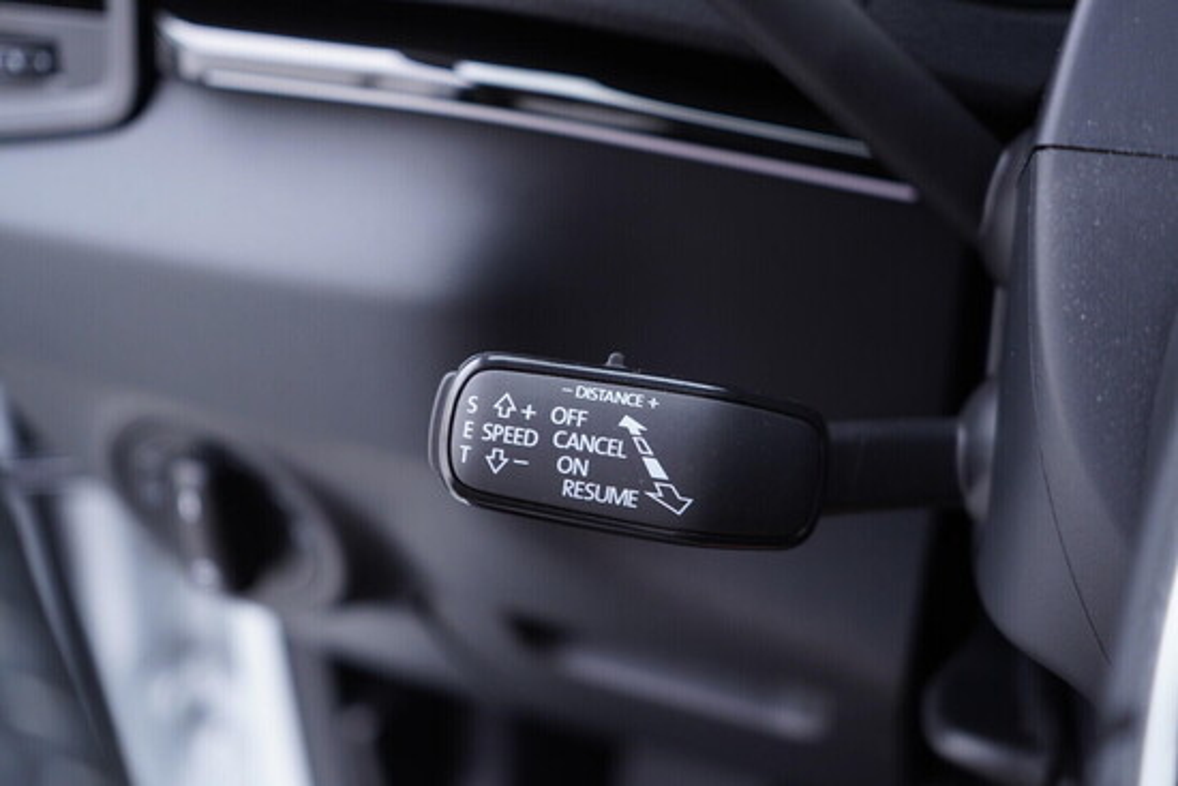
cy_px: 393
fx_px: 1178
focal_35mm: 36
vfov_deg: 36.9
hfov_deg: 53.1
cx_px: 589
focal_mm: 24
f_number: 2.8
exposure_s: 1/40
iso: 320
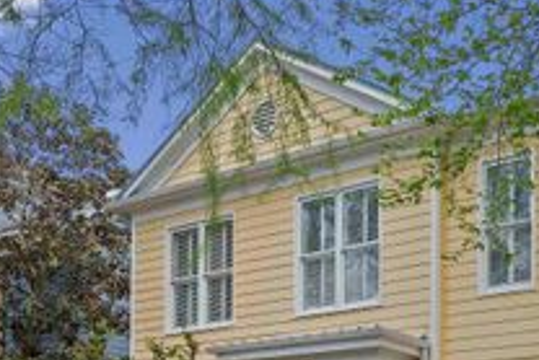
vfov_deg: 26.7
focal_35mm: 48
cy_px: 351
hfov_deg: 37.7
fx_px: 719
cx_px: 508
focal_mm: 20
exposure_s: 1/1000
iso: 800
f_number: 9
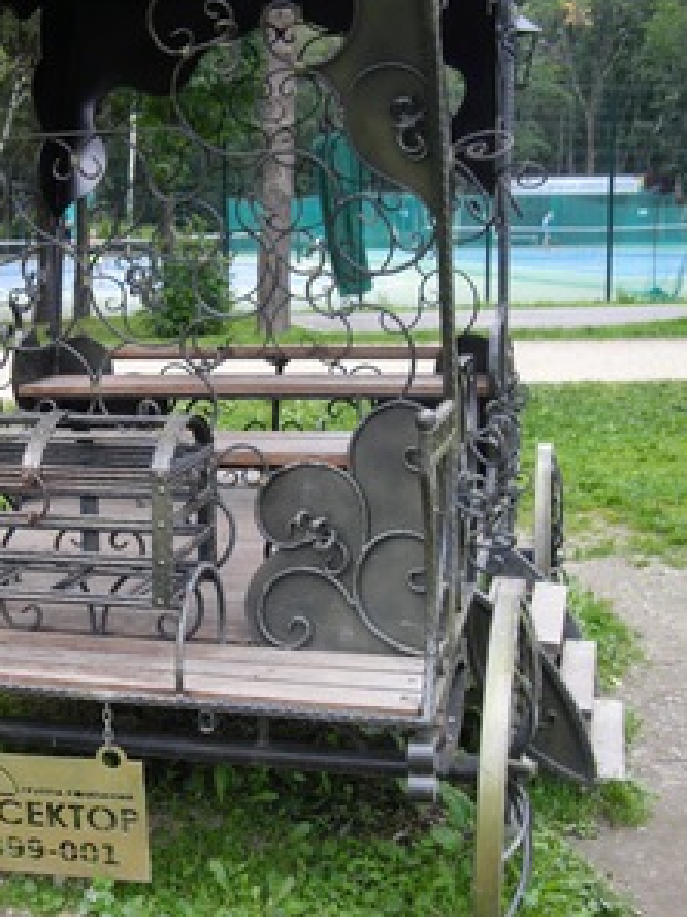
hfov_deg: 28.3
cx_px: 105
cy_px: 462
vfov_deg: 38.2
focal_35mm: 50
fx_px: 1323
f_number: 2.8
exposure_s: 1/140
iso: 64
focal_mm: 7.9
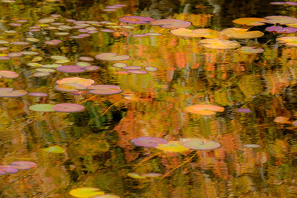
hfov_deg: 7.1
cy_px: 93
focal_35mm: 288
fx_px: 2379
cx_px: 129
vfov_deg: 4.8
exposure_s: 1/250
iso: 400
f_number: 6.4
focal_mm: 135
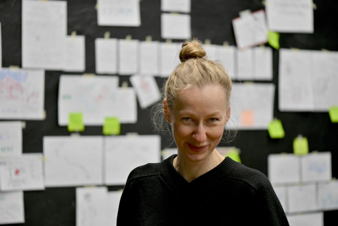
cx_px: 169
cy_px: 113
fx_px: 986
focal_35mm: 105
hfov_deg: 19.5
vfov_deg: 13.0
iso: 500
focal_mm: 105
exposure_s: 1/160
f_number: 2.8
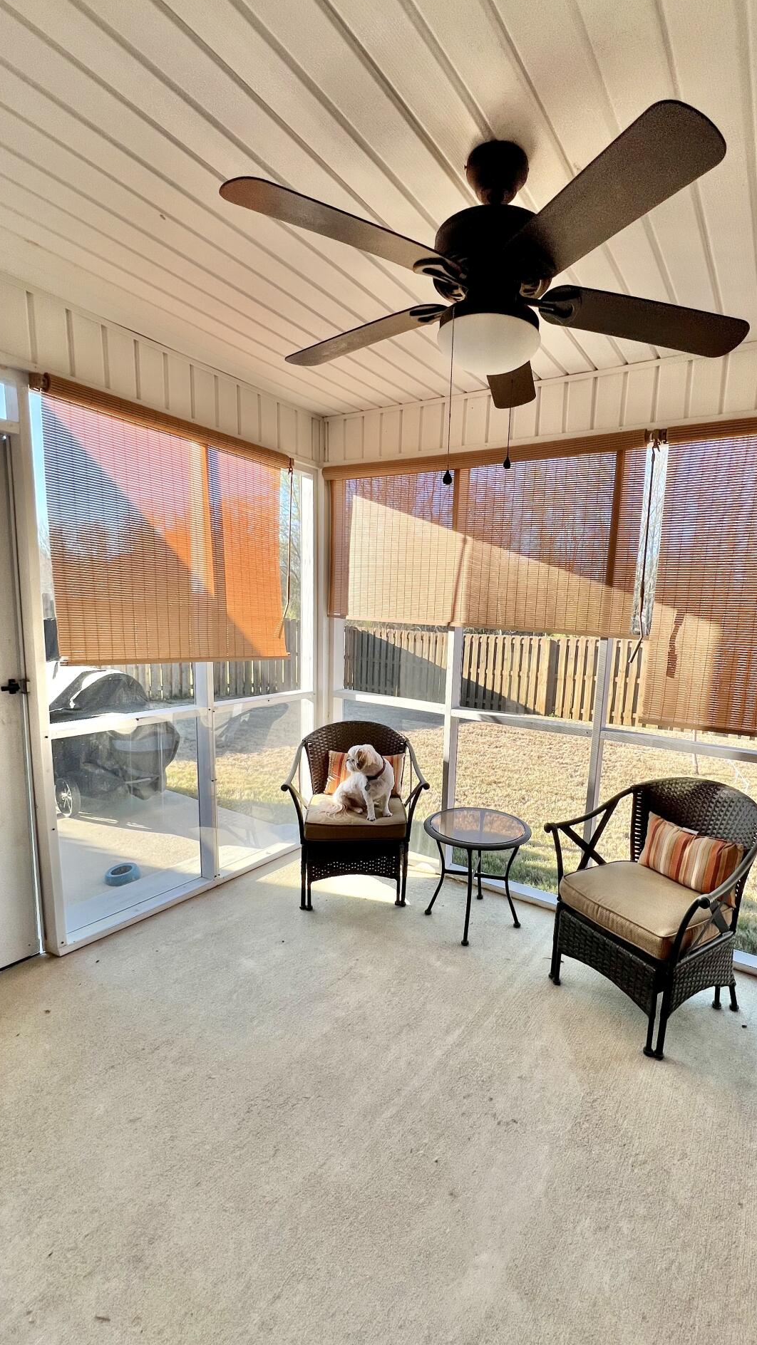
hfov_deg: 70.1
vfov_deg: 102.9
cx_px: 438
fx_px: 535
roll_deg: -1.5
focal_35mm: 15
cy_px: 702
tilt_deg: -10.1
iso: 32
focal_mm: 1.57
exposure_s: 1/277
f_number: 1.8
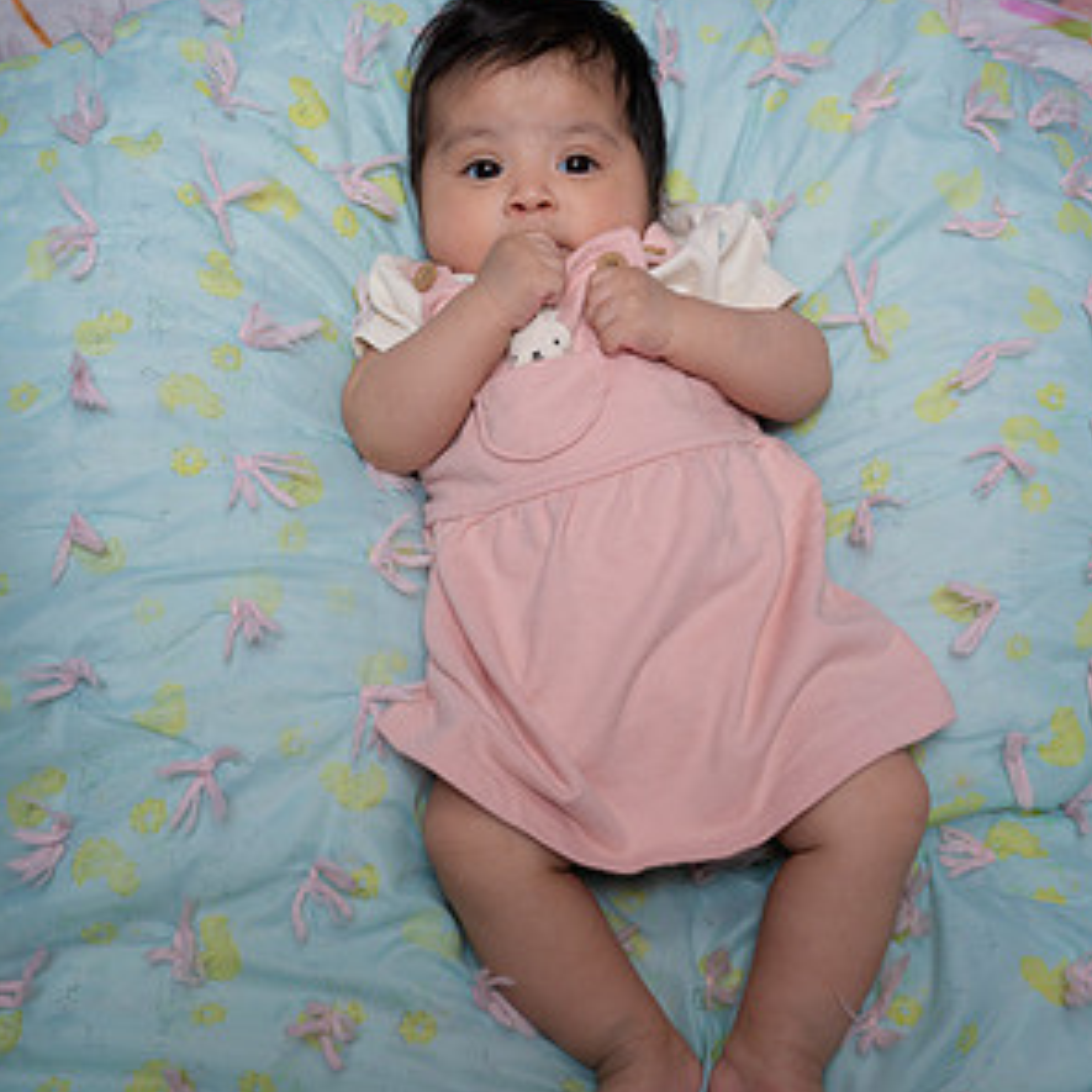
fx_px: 1713
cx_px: 548
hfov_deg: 35.4
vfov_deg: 35.4
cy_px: 540
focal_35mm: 48
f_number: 7.1
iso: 640
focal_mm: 37
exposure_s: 1/60
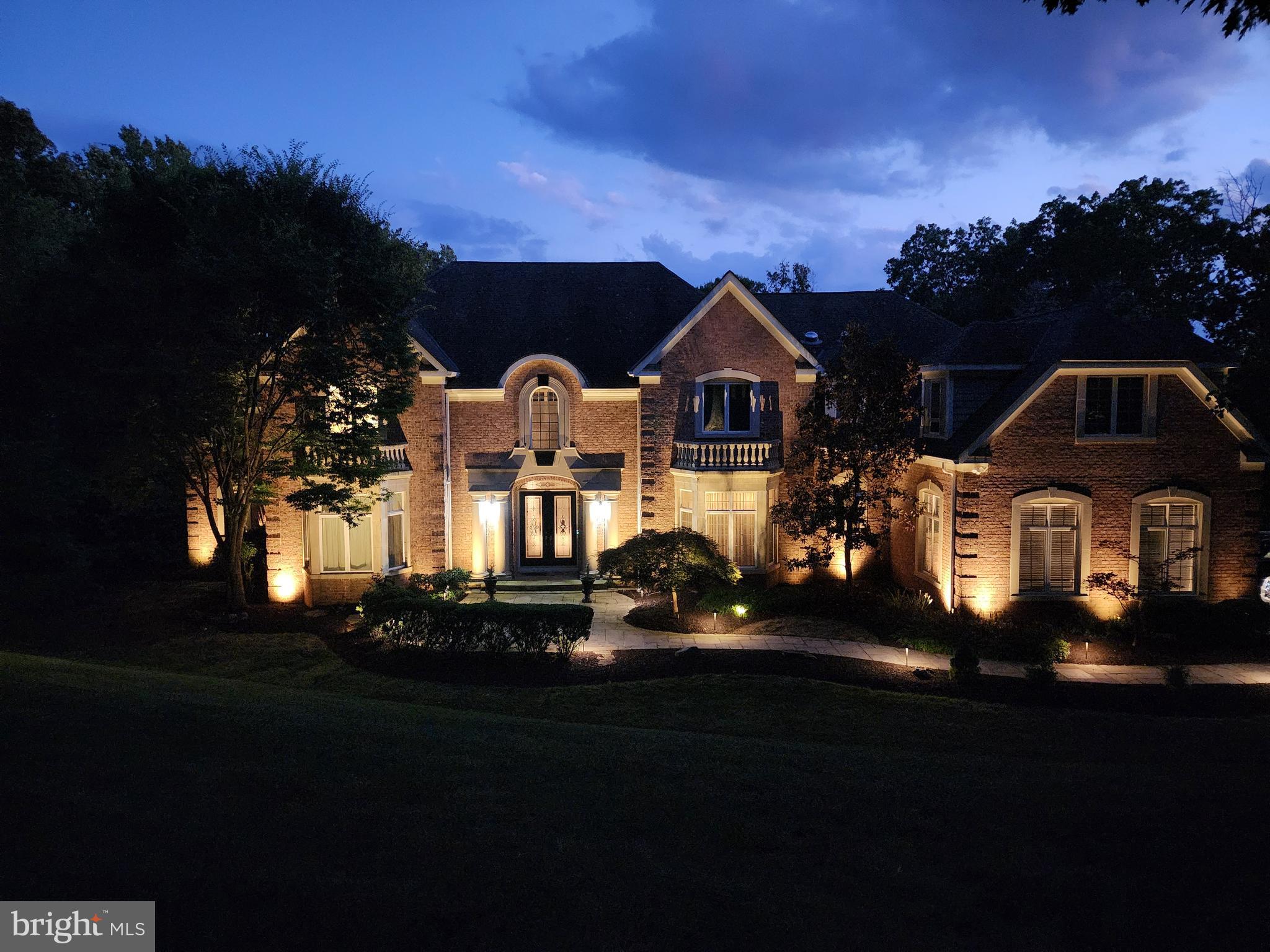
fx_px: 844
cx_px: 635
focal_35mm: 23
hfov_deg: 73.9
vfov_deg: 58.9
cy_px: 476
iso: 1250
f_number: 1.8
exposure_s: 1/24
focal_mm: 6.4
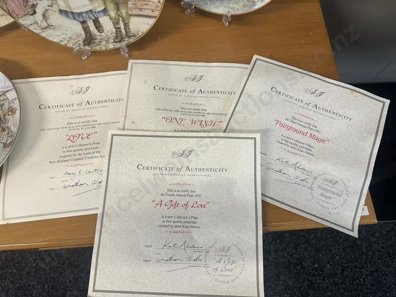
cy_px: 148
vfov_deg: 56.8
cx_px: 198
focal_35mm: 24
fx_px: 275
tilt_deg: -71.0
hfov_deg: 71.6
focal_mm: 6.86
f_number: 1.78
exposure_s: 1/100
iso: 160
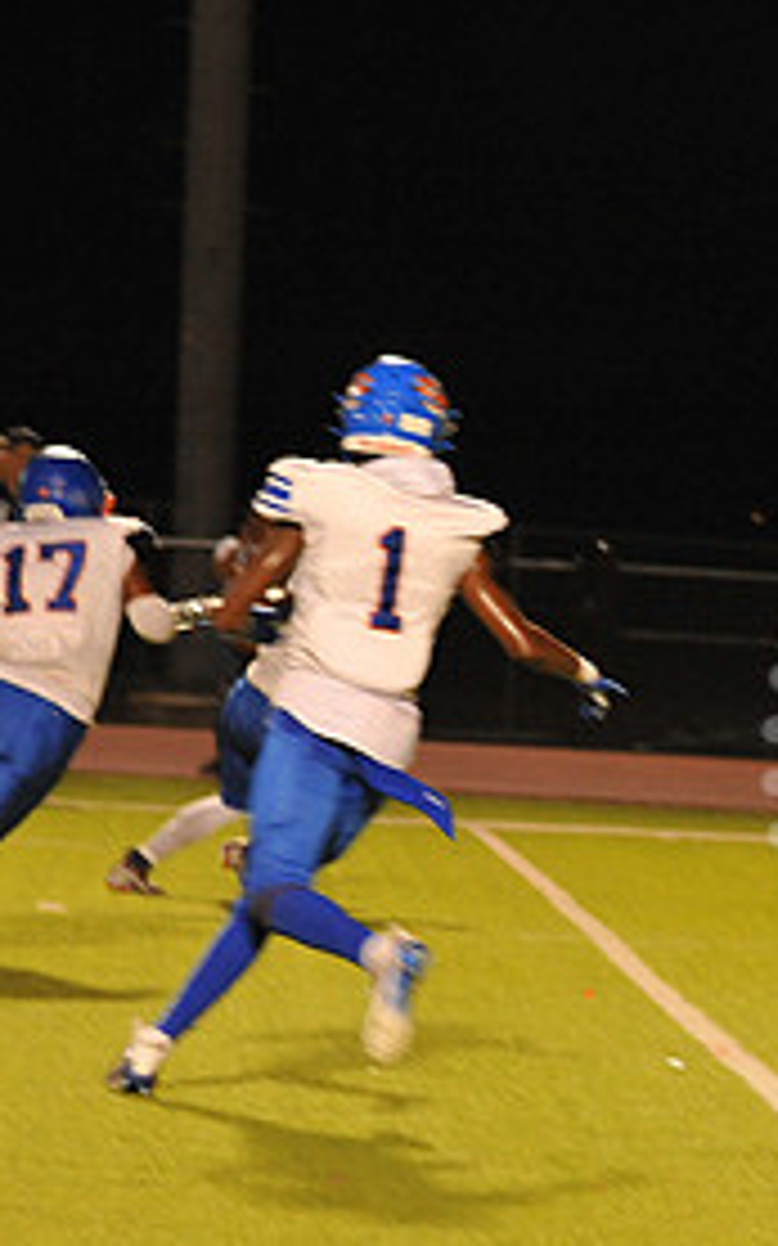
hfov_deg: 4.2
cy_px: 756
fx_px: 10488
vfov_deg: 6.8
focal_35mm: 309
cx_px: 1192
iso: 3200
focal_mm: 145
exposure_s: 1/160
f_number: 5.6
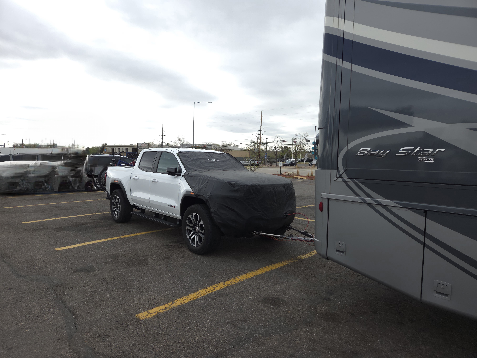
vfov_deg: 58.9
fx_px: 317
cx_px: 238
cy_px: 179
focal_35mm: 23
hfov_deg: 73.9
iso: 50
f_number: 1.8
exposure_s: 1/909
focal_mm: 5.4
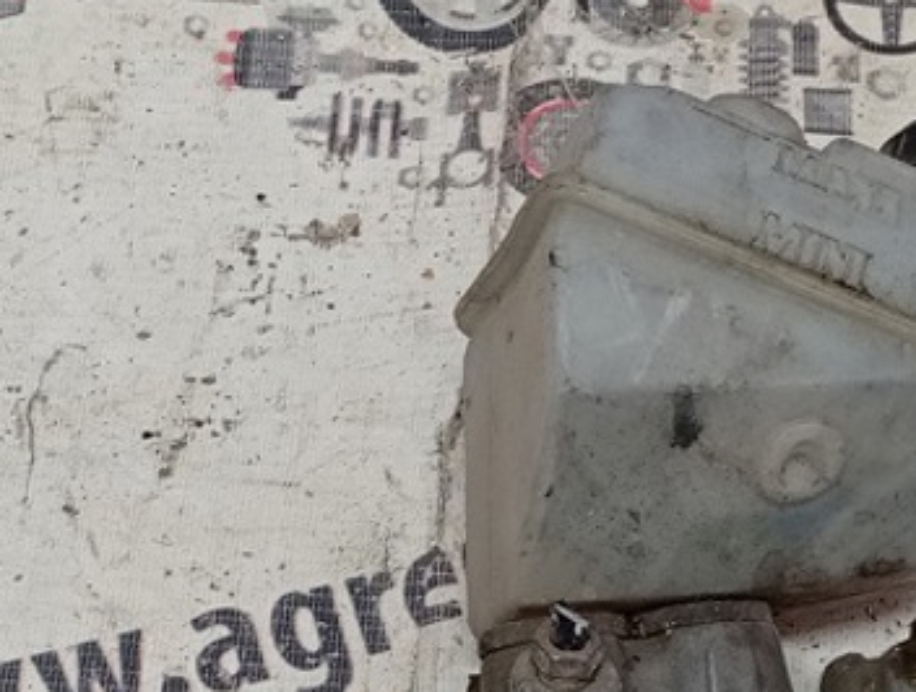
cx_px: 556
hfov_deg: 20.8
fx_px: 2494
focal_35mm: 94
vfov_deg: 15.7
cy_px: 533
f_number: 1.8
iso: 469
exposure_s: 1/33.3
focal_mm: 3.96
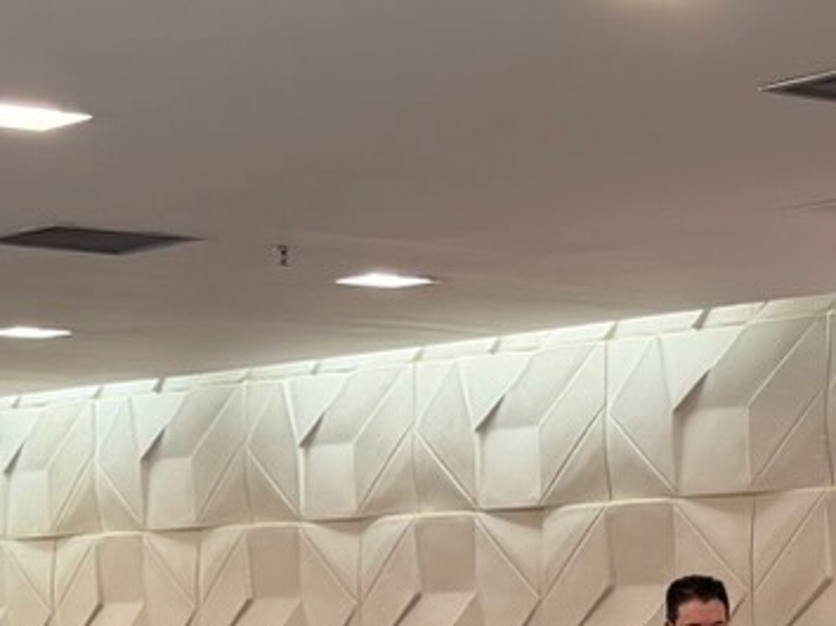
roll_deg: +0.9
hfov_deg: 14.0
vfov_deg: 10.3
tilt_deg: -4.4
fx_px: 3355
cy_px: 907
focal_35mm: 139
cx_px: 812
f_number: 1.78
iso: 200
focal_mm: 6.76
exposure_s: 1/60
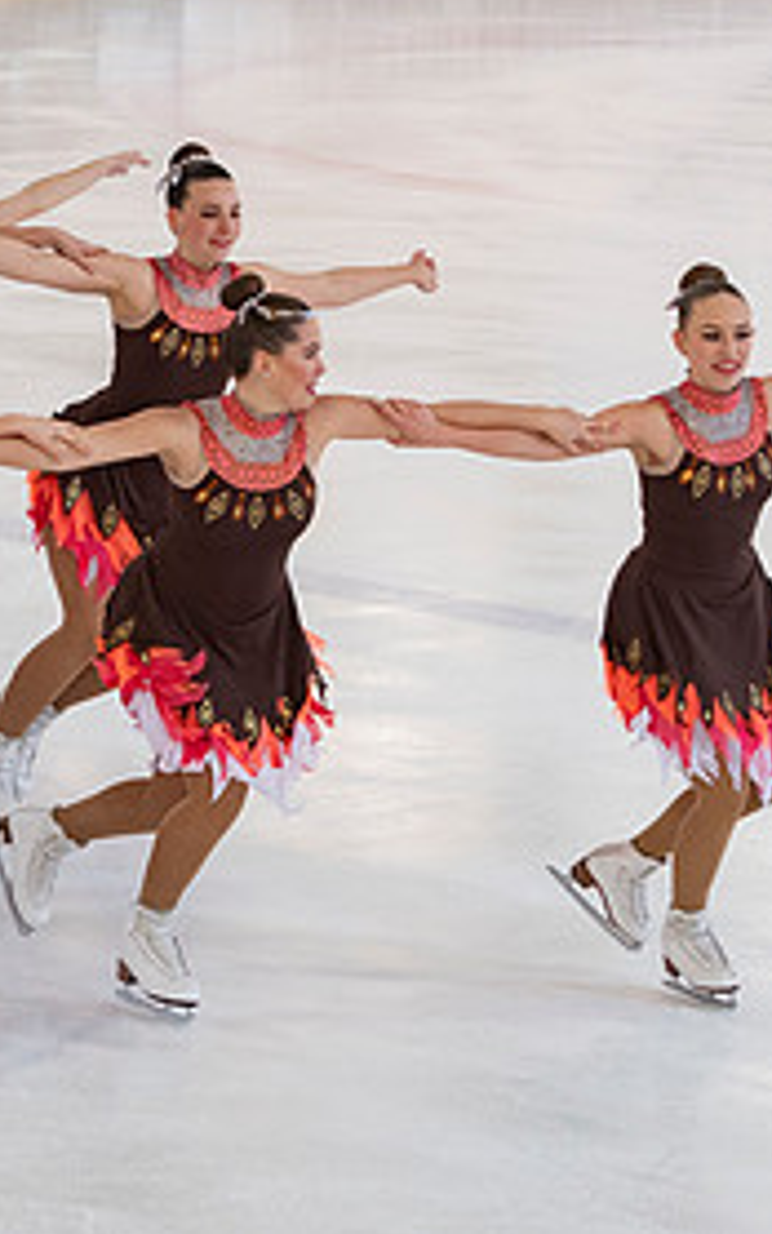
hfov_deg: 5.3
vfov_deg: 8.6
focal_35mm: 245
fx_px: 8239
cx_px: -319
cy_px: 628
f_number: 4
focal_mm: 70
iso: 640
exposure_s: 1/320
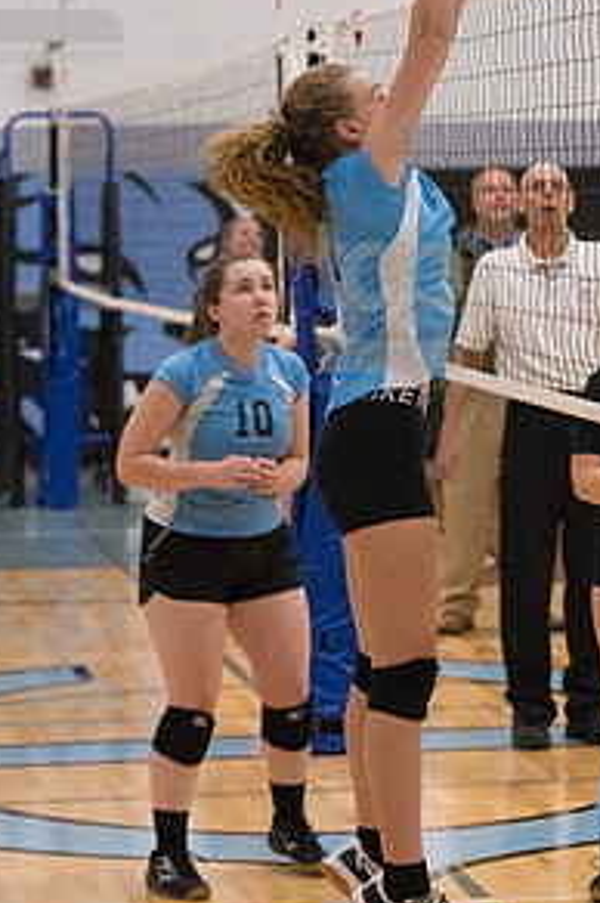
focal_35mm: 179
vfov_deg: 11.5
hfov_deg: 7.7
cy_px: 309
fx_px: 4485
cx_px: 390
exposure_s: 1/1000
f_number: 4.5
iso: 8000
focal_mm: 116
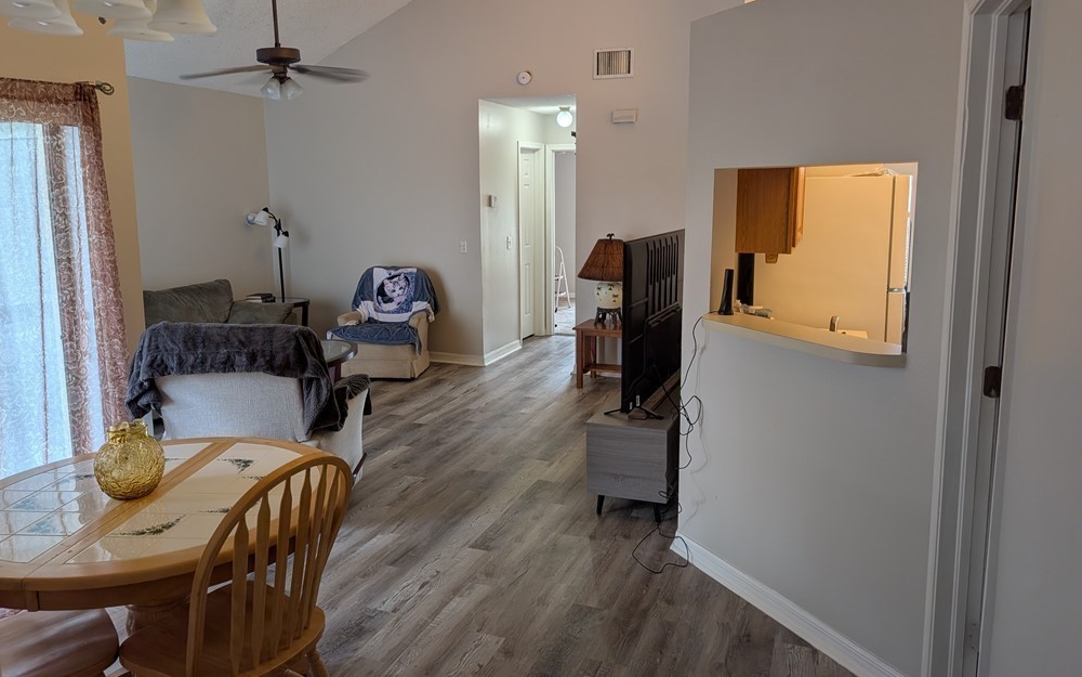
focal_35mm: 26
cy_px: 316
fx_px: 767
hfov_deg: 70.4
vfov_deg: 47.6
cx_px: 536
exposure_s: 1/102
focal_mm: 6.9
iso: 24
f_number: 1.68
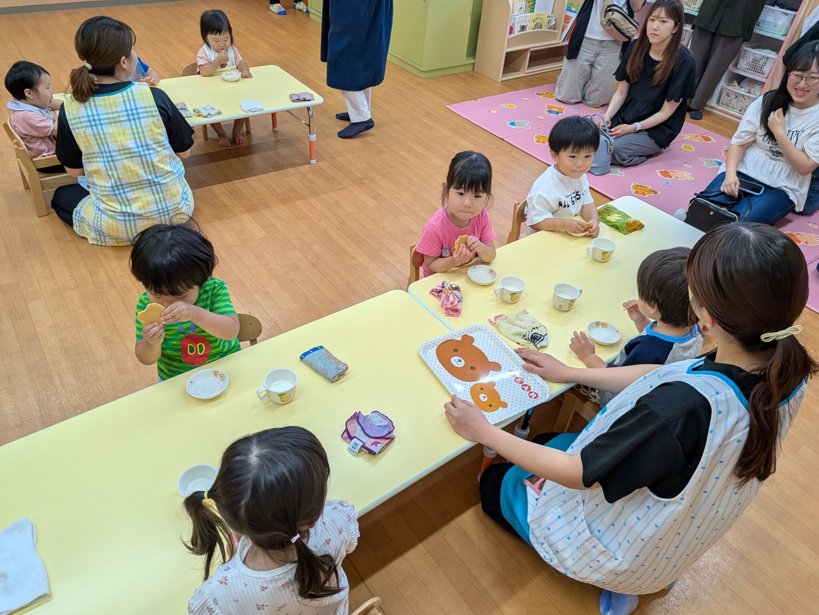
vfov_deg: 56.8
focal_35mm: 24
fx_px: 568
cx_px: 410
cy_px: 308
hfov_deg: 71.6
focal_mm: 4.53
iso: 37
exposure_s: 1/334
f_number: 1.7
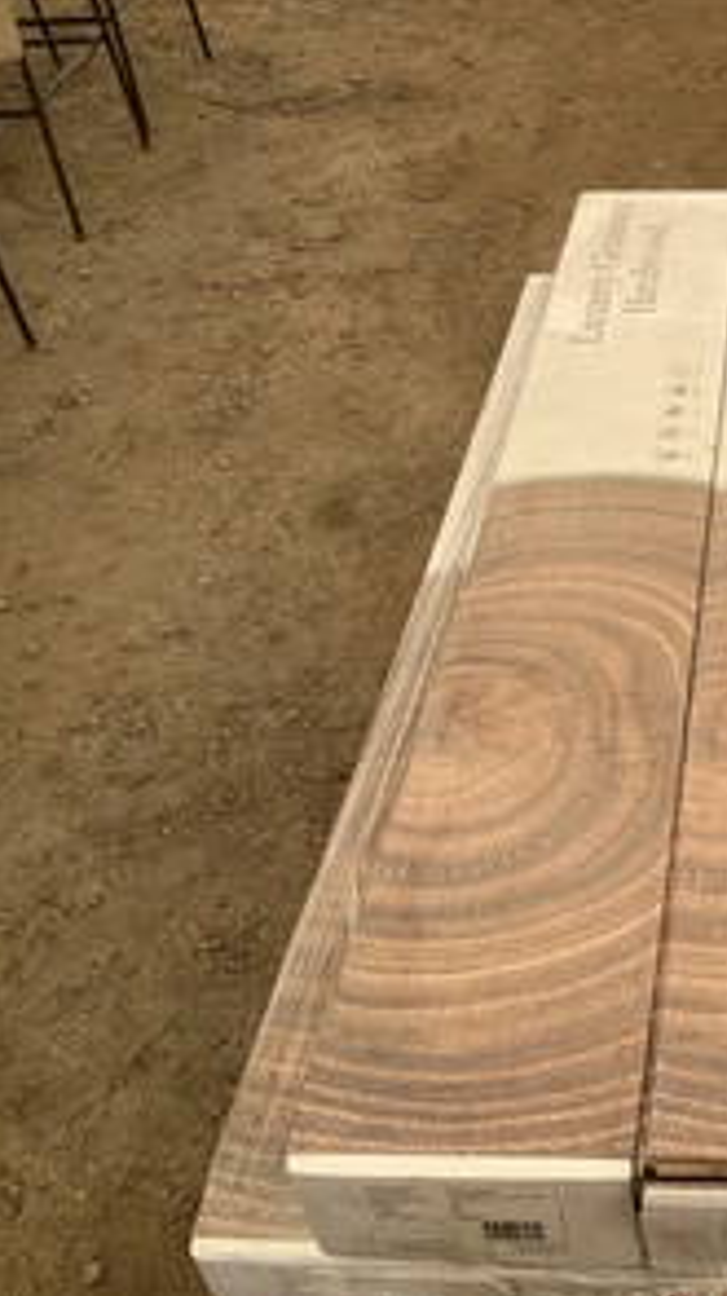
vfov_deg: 47.4
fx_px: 1476
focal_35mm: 43
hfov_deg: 25.6
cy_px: 648
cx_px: 797
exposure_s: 1/274
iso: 25
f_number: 1.8
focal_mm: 3
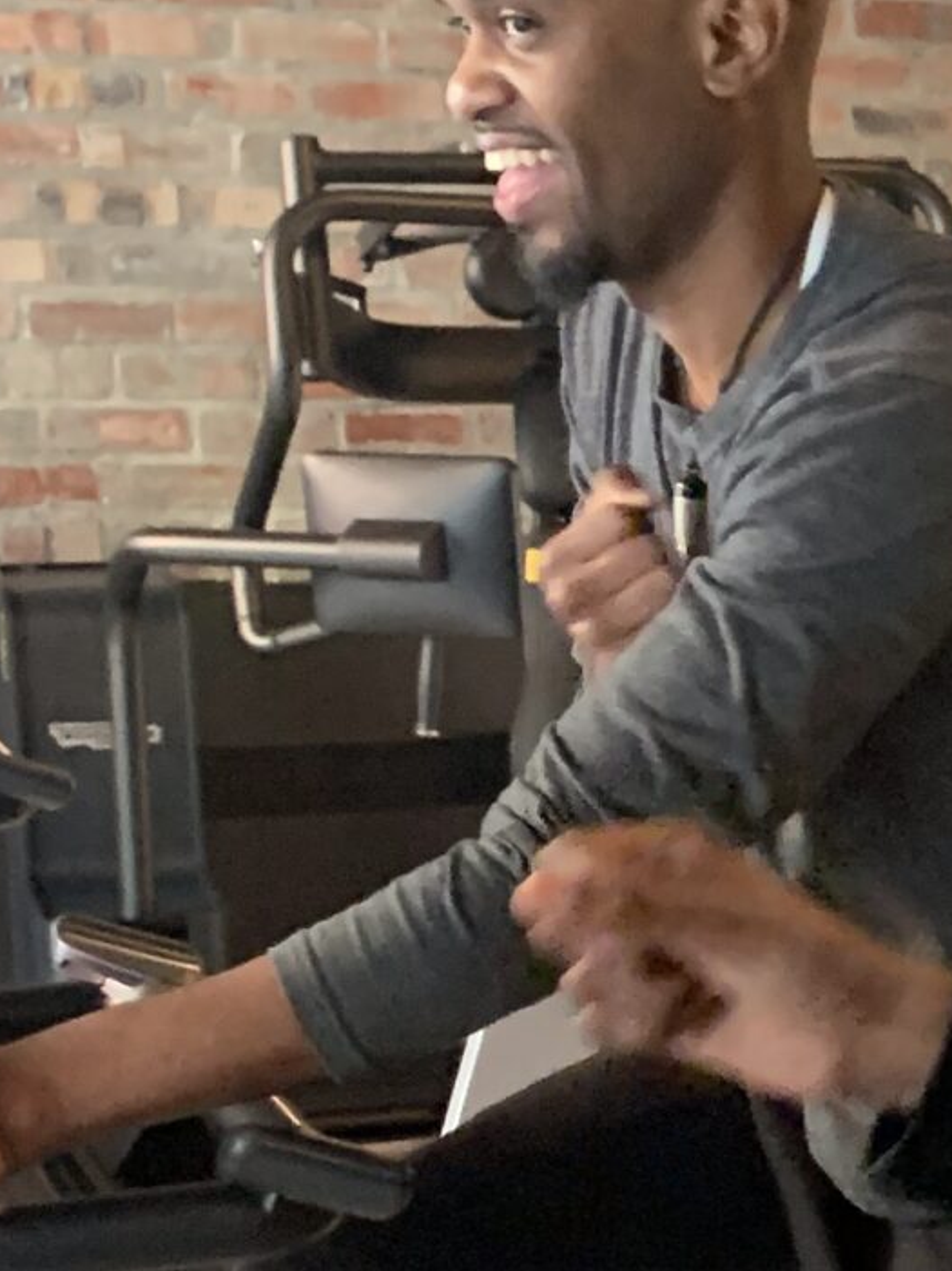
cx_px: 1608
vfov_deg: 20.5
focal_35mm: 95
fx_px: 3487
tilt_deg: -9.9
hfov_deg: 14.1
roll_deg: -0.8
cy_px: 954
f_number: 1.8
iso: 400
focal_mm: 4.25
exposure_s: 1/40
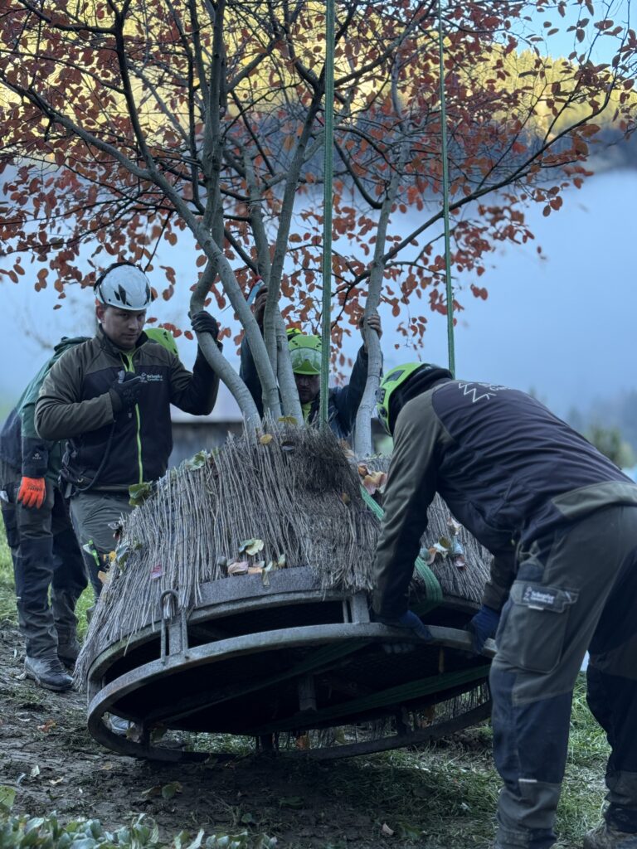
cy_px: 424
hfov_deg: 30.3
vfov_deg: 39.7
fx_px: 1178
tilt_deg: +1.4
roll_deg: -1.0
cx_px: 318
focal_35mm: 48
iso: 50
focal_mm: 6.76
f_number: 1.78
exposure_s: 1/134
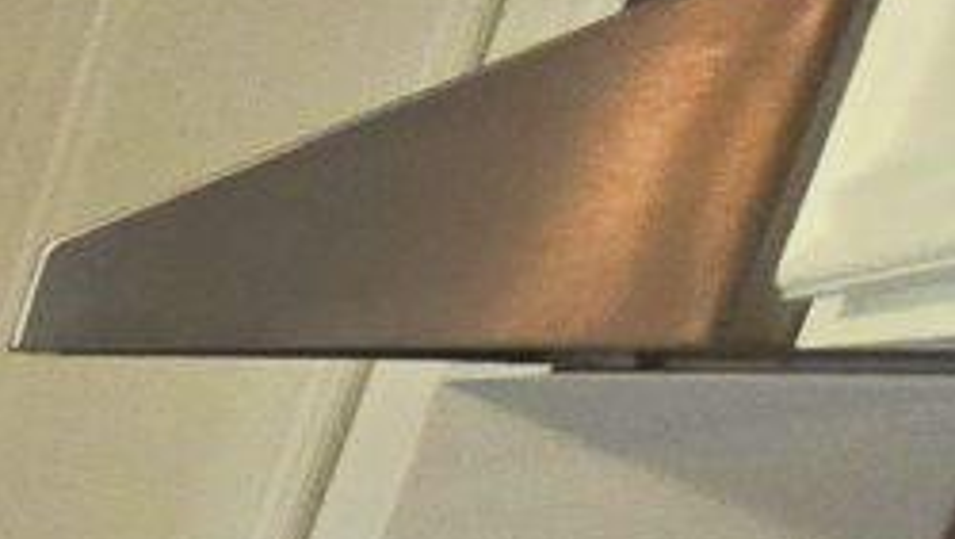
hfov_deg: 10.3
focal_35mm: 102
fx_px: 2585
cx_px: -2193
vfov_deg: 9.0
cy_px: 1739
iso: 100
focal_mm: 2.2
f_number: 2.2
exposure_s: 1/60
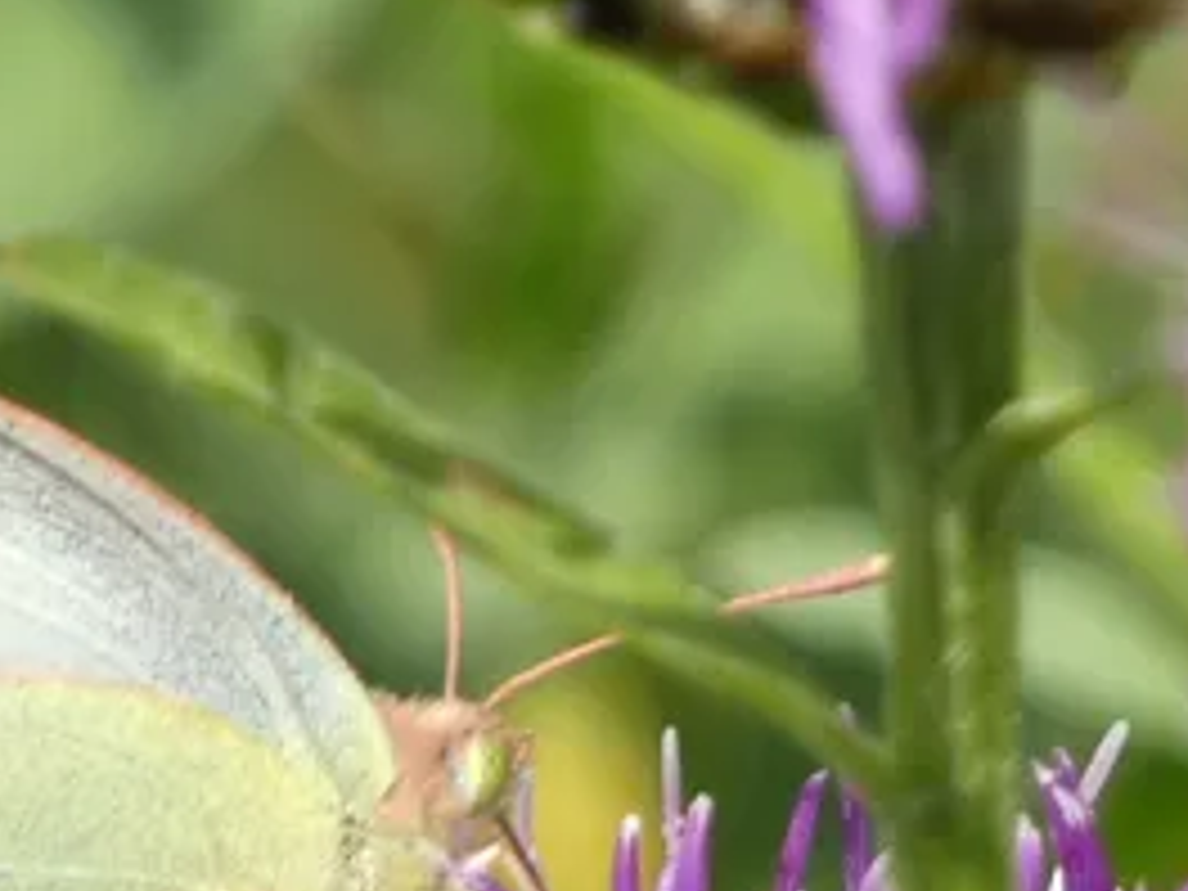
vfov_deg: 1.3
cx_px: 338
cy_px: 999
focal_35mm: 1173
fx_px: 40257
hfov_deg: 1.7
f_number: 5.6
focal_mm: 86.7
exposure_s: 1/100
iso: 80
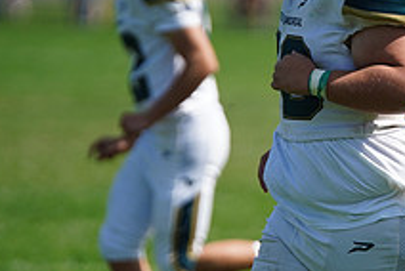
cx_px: 373
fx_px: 9238
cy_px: 73
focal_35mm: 820
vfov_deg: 1.7
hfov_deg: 2.5
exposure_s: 1/6400
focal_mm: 300
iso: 400
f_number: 2.8
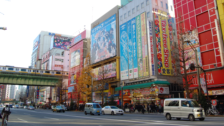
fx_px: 193
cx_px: 118
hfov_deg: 60.1
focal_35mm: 33
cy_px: 49
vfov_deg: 35.9
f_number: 7.1
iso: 200
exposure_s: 1/200
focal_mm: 19
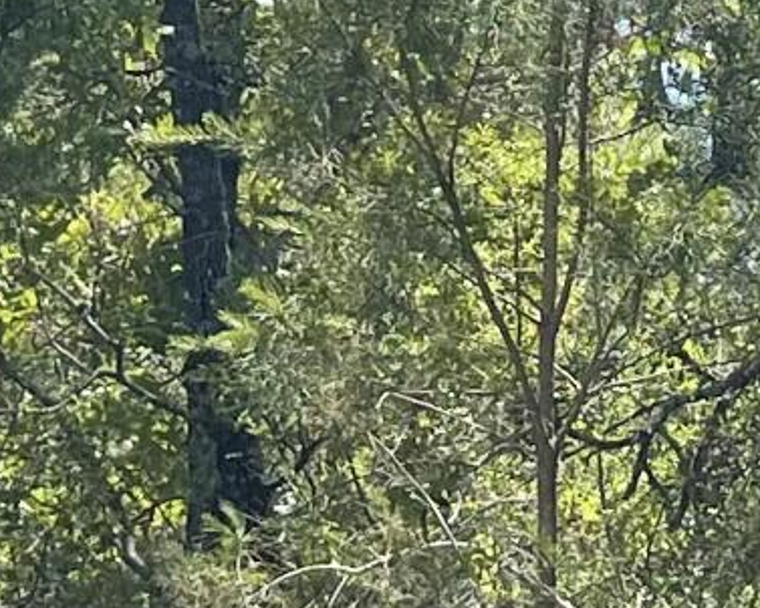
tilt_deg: +4.5
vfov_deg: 8.0
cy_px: 316
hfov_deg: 9.9
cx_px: 706
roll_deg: +0.8
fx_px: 4366
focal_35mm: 194
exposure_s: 1/1642
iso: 32
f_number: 1.6
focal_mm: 5.1
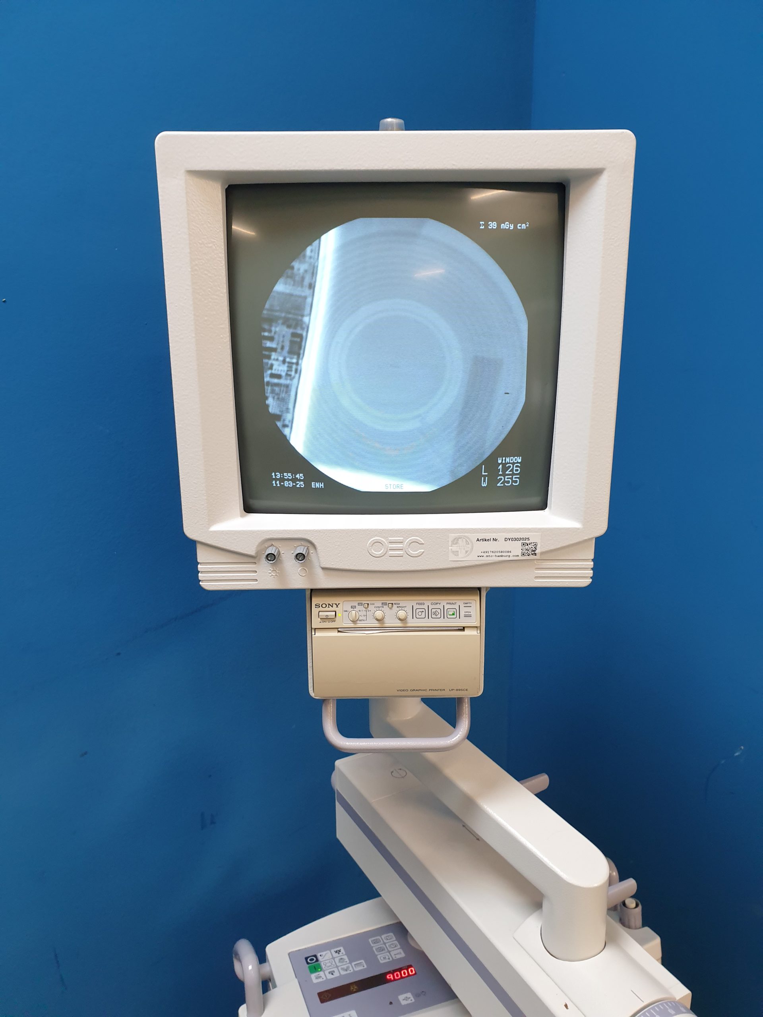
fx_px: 764
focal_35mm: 26
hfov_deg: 53.1
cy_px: 508
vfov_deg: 67.3
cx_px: 382
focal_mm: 4.3
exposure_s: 1/50
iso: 200
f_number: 2.4
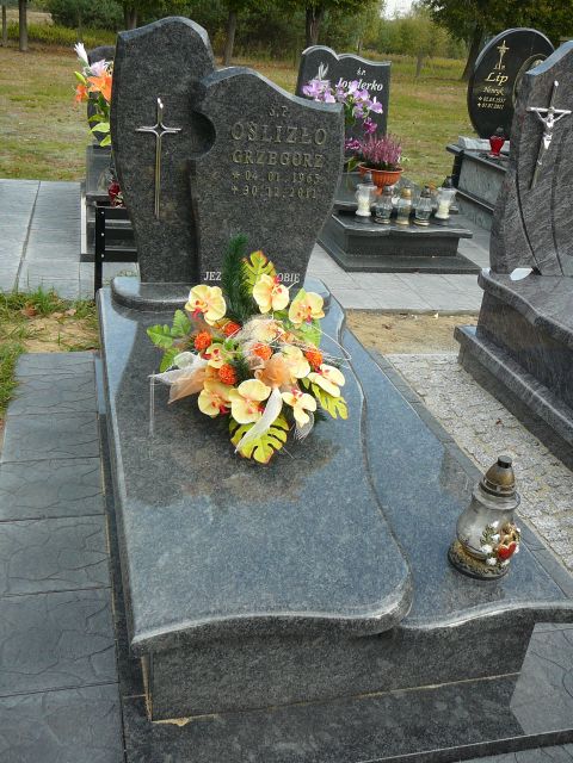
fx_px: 772
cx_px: 286
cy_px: 382
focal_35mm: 35
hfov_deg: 40.7
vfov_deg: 52.6
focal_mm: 5.2
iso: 80
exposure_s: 1/250
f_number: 2.8
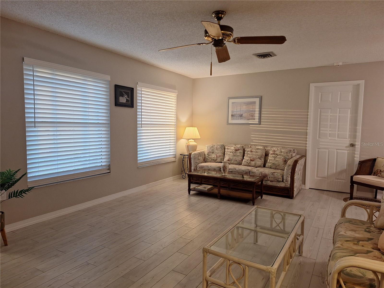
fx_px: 255
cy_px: 144
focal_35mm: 23
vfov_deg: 58.9
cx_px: 192
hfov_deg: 73.9
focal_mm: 5.54
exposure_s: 1/40
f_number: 1.8
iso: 125
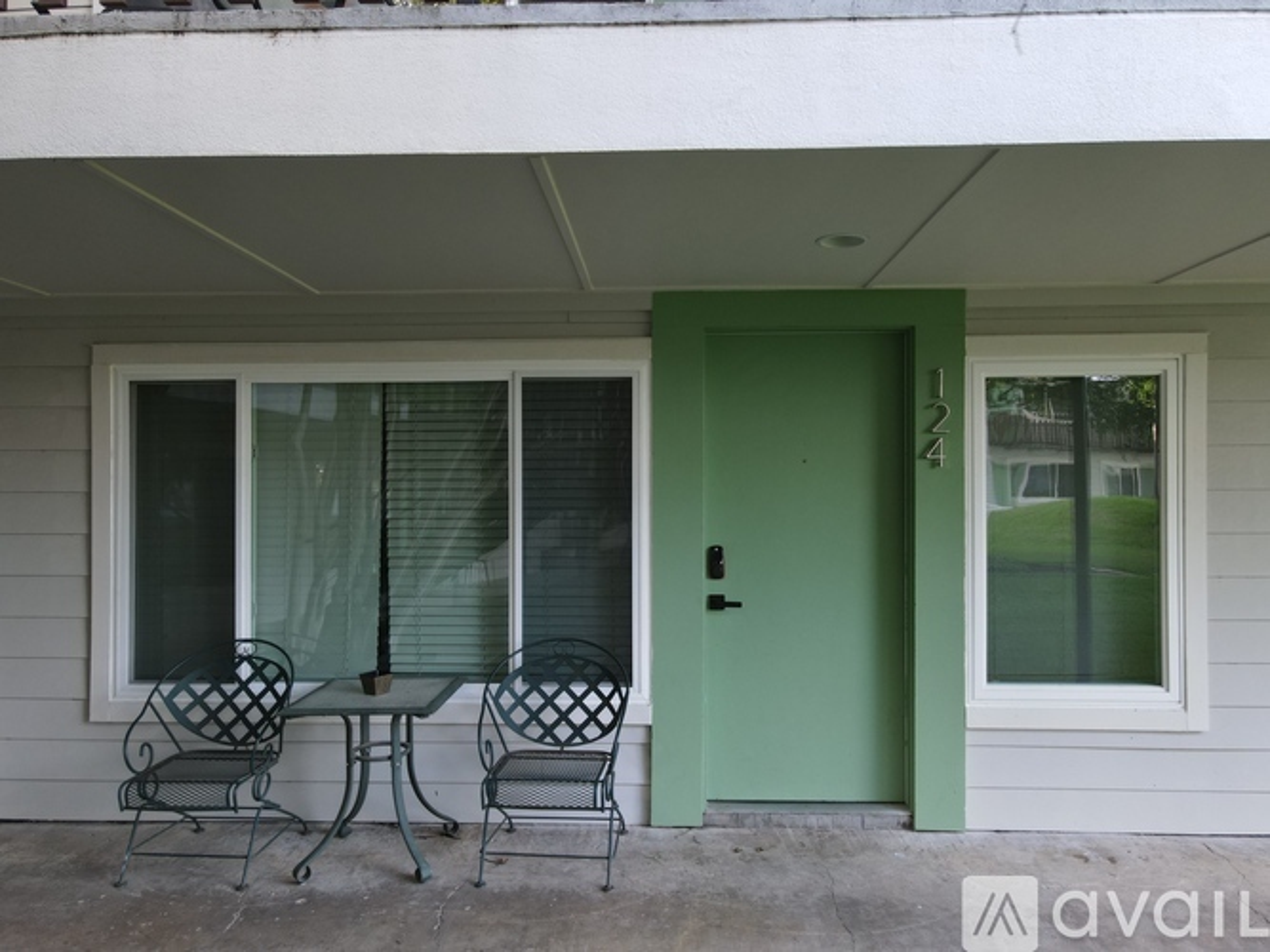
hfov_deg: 71.6
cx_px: 635
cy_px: 476
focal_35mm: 24
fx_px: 880
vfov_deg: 56.8
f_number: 2.8
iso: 150
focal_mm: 4.5
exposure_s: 1/15
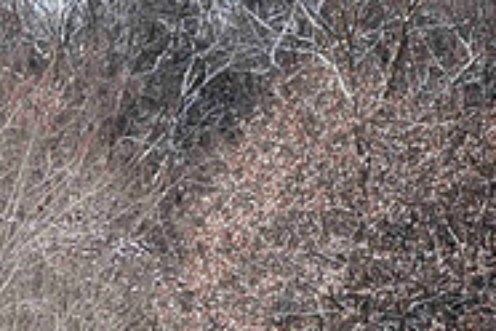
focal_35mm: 250
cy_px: 498
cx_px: -123
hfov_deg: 8.1
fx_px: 3444
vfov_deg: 5.4
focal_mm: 80
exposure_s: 1/1000
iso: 640
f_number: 14
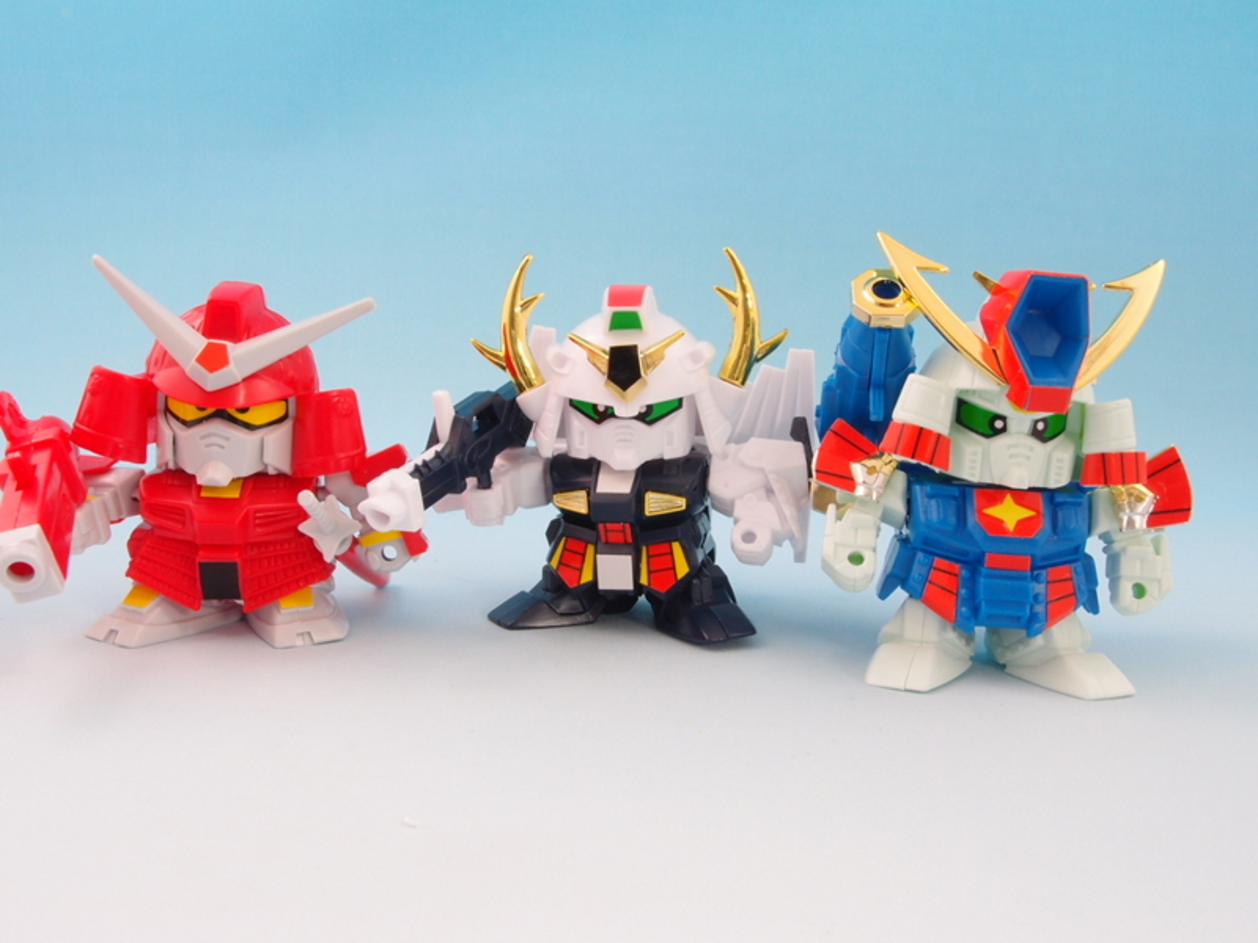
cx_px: 629
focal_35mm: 32
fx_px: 1163
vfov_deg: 44.2
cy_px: 472
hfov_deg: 56.8
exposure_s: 1/1.3
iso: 100
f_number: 8
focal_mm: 6.87
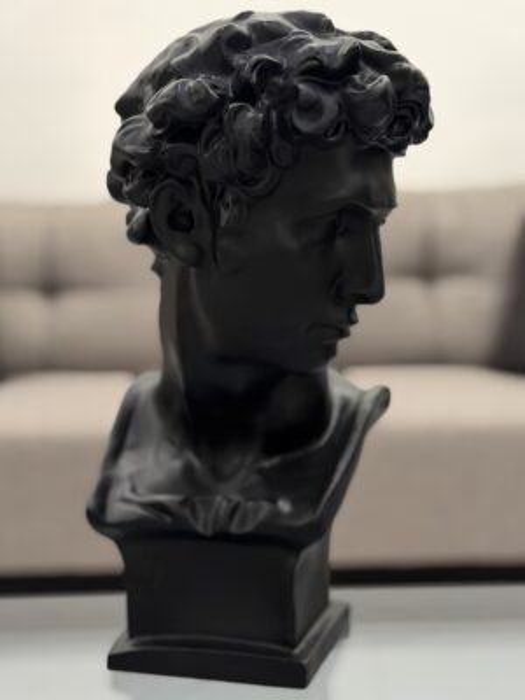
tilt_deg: -8.1
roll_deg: +0.0
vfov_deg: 39.7
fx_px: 971
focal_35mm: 48
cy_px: 350
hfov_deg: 30.3
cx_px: 262
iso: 125
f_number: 1.78
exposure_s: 1/50
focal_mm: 6.76
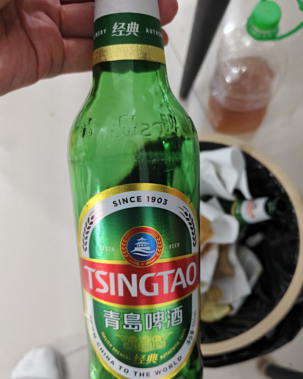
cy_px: 222
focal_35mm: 27
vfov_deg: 63.6
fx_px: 303
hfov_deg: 53.1
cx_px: 168
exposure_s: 1/338
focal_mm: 5.56
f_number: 1.88
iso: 938
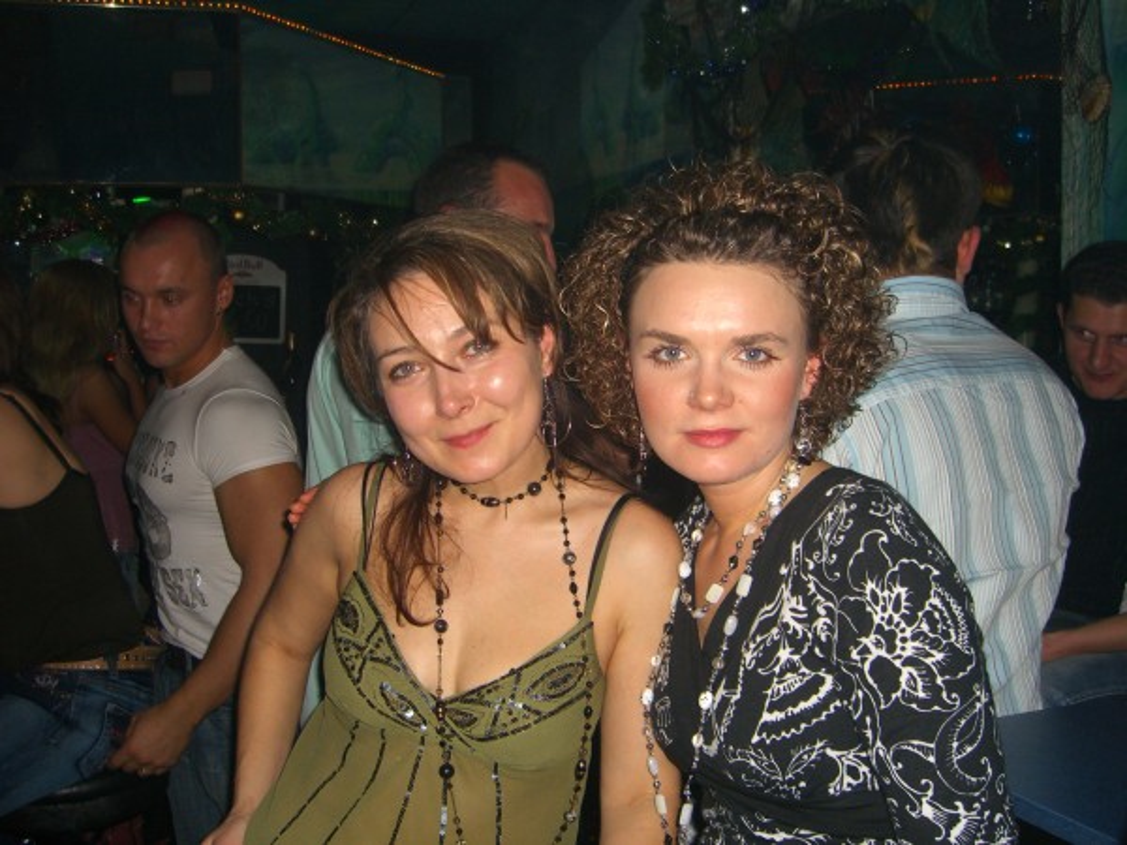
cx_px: 564
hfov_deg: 49.0
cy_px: 422
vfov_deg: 37.7
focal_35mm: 38
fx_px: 1237
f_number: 2.8
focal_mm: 7.9
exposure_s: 1/60
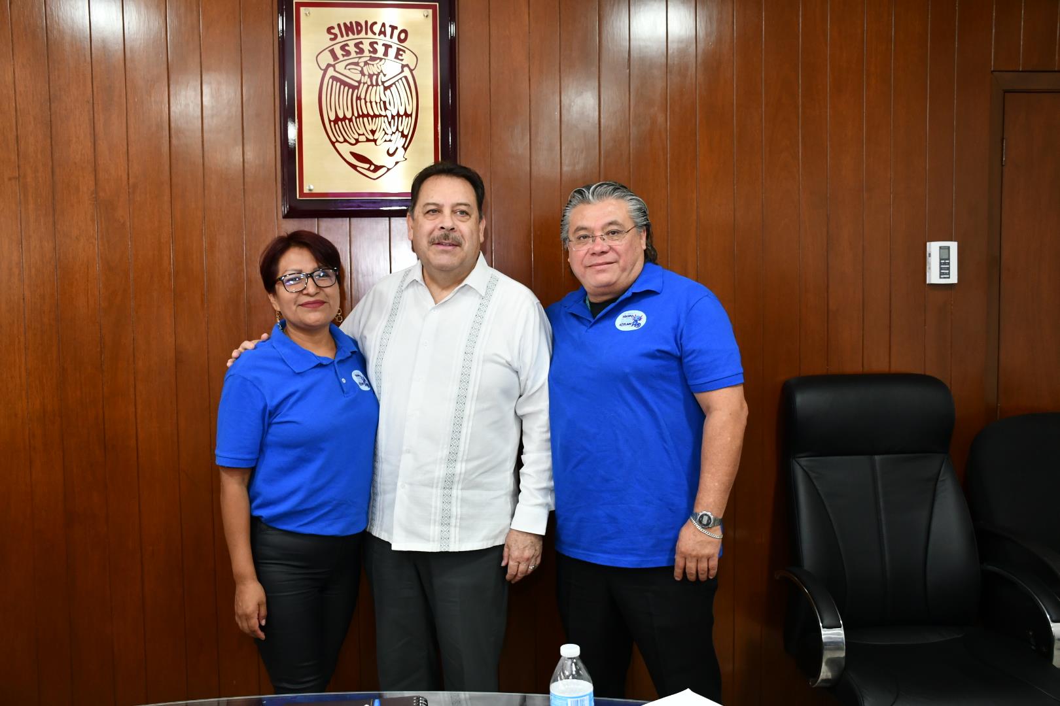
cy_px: 353
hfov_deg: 57.2
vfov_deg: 40.0
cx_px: 530
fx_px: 972
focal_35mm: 33
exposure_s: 1/60
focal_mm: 22
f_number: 4
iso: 1000
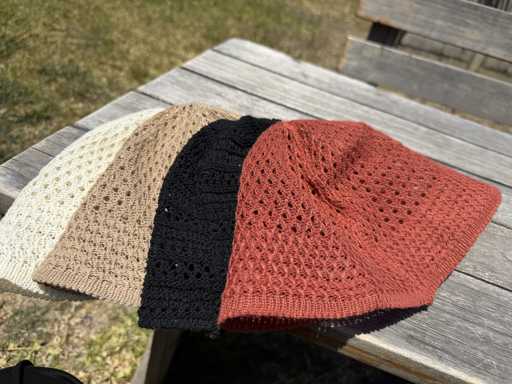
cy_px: 192
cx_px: 256
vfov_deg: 56.8
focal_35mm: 24
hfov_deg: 71.6
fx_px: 355
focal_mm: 6.76
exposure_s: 1/7353
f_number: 1.78
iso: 80
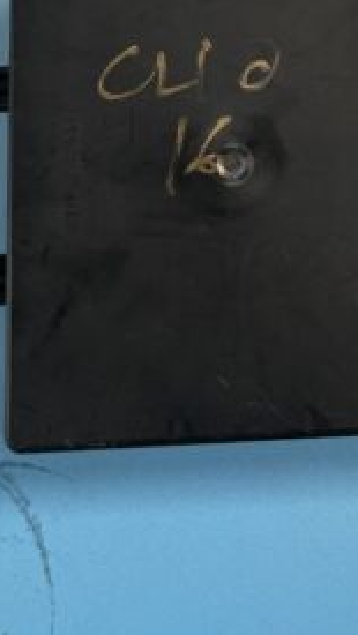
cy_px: -8
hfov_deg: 20.4
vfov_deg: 32.4
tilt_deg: -72.4
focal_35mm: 59
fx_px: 994
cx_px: 233
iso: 125
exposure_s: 1/90
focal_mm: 5.1
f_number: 1.6
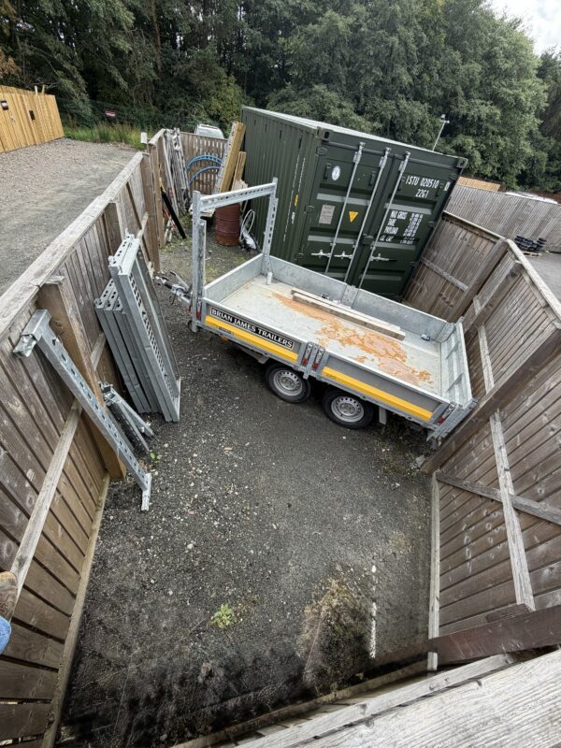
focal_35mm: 14
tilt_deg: -41.3
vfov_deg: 102.1
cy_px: 374
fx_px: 303
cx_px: 280
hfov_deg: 85.7
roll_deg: -14.3
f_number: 2.2
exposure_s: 1/346
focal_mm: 2.22
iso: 50
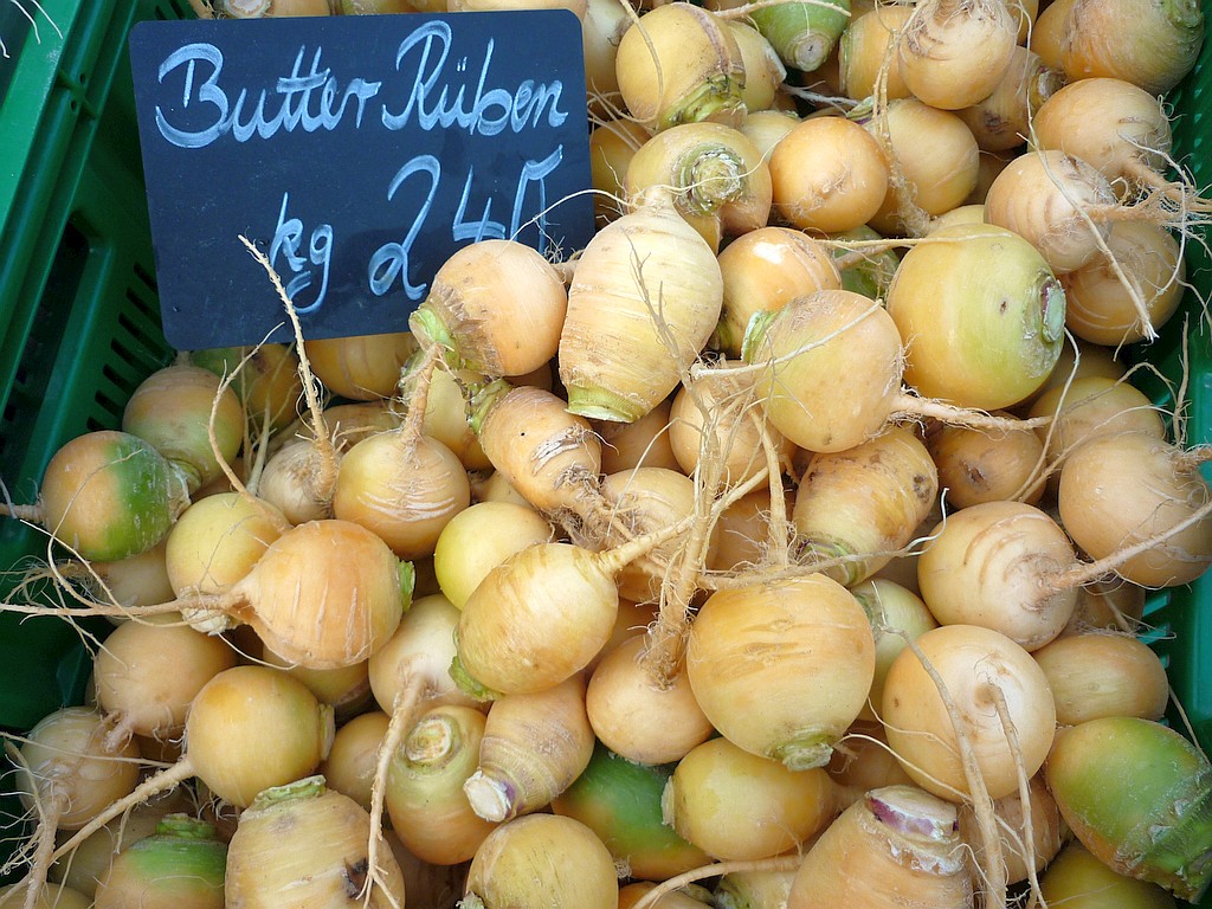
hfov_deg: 55.4
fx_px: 1155
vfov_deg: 42.9
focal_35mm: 33
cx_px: 606
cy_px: 454
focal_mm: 5.5
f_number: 2.8
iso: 80
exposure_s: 1/100
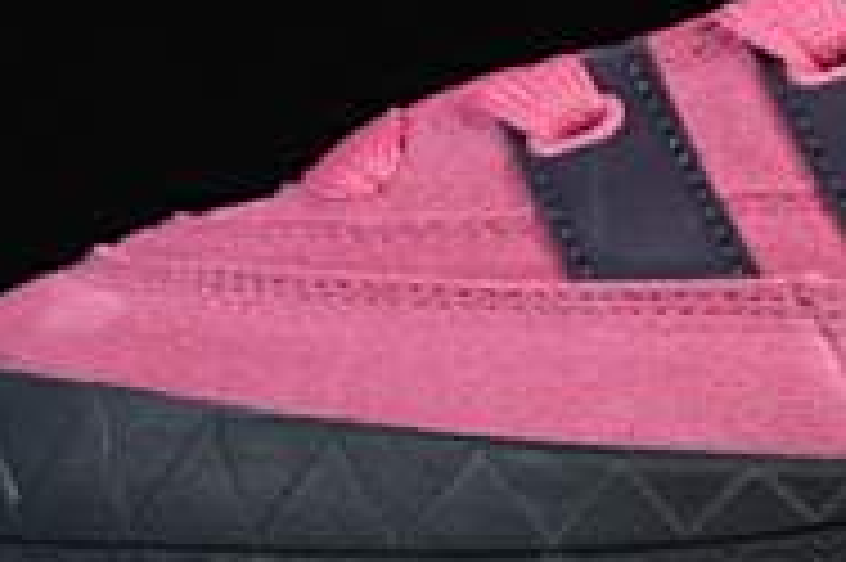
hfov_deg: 7.0
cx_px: 1053
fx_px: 6832
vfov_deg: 4.7
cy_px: 40
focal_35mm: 291
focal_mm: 50
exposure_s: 1/80
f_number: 8
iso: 160
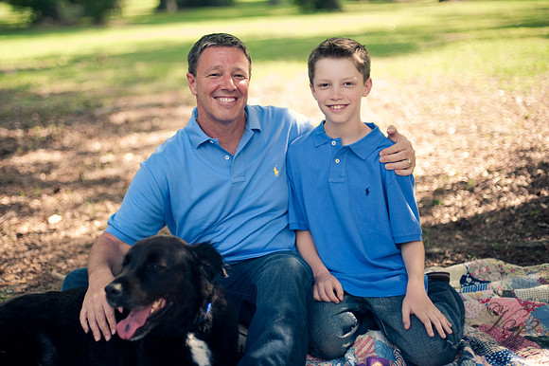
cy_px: 183
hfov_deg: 39.6
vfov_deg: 27.0
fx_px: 762
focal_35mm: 50
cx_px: 274
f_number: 1.8
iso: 200
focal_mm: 50
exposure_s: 1/640
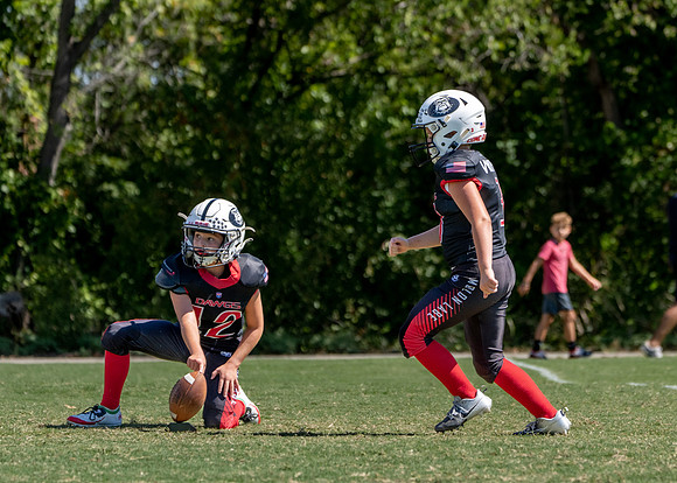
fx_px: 6213
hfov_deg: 6.2
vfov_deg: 4.5
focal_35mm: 323
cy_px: 208
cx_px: 474
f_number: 5.6
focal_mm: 212
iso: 400
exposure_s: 1/1600
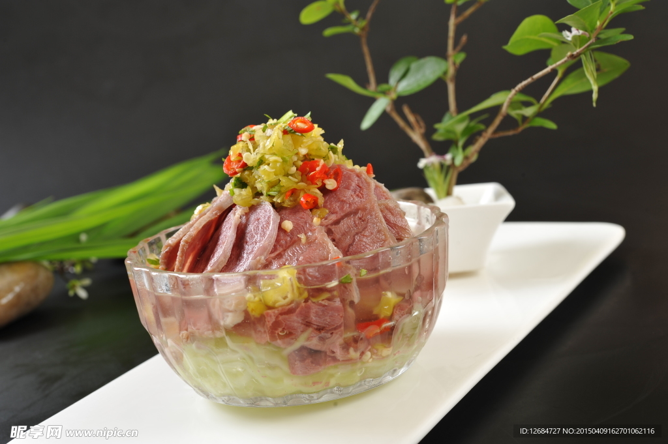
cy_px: 222
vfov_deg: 22.6
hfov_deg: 33.4
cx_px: 334
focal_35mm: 60
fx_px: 1112
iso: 200
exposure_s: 1/125
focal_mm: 60
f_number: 13
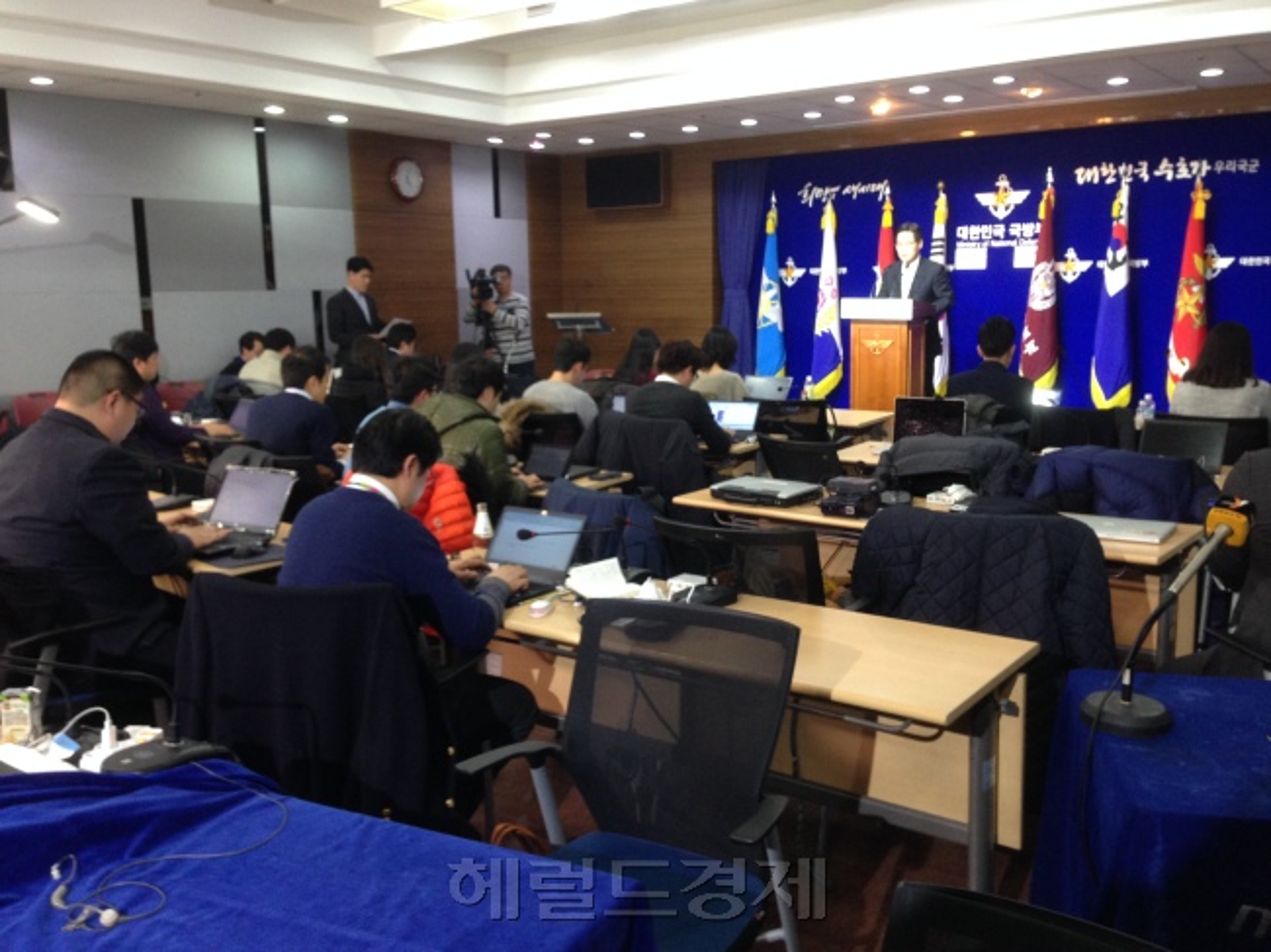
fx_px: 1211
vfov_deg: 42.9
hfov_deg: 55.4
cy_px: 476
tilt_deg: -8.8
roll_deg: +0.1
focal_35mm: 33
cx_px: 636
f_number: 2.4
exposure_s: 1/20
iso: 125
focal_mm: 4.12
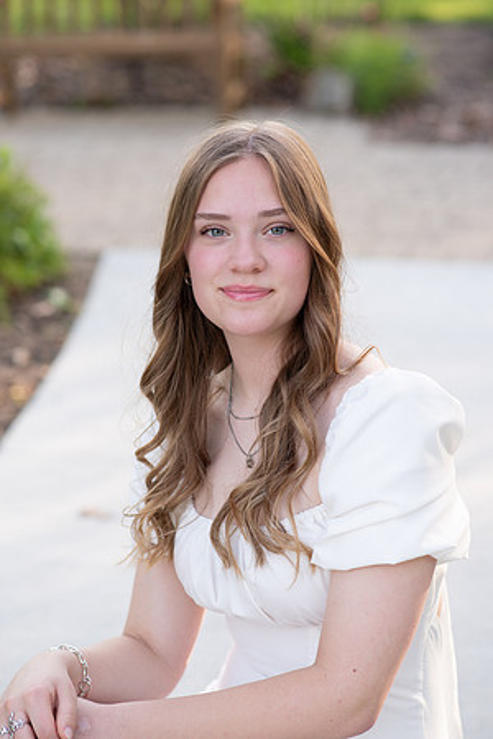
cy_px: 370
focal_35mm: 85
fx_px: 1746
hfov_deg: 16.1
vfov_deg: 23.9
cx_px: 246
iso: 100
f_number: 3.2
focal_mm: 85
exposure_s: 1/200
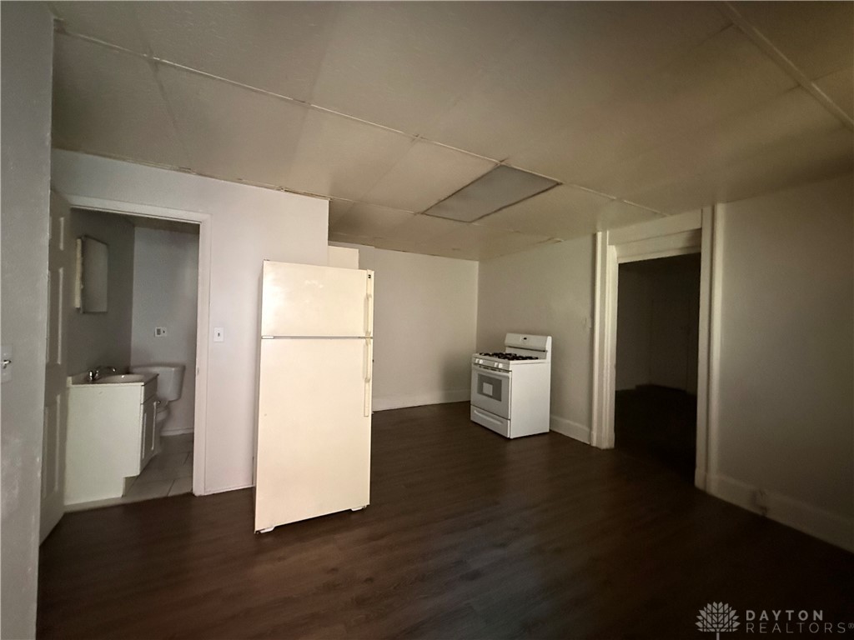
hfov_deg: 102.1
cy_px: 320
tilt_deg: -0.5
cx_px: 427
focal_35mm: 14
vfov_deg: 85.7
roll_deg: -1.6
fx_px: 345
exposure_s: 1/43
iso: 1600
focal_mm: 2.22
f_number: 2.2
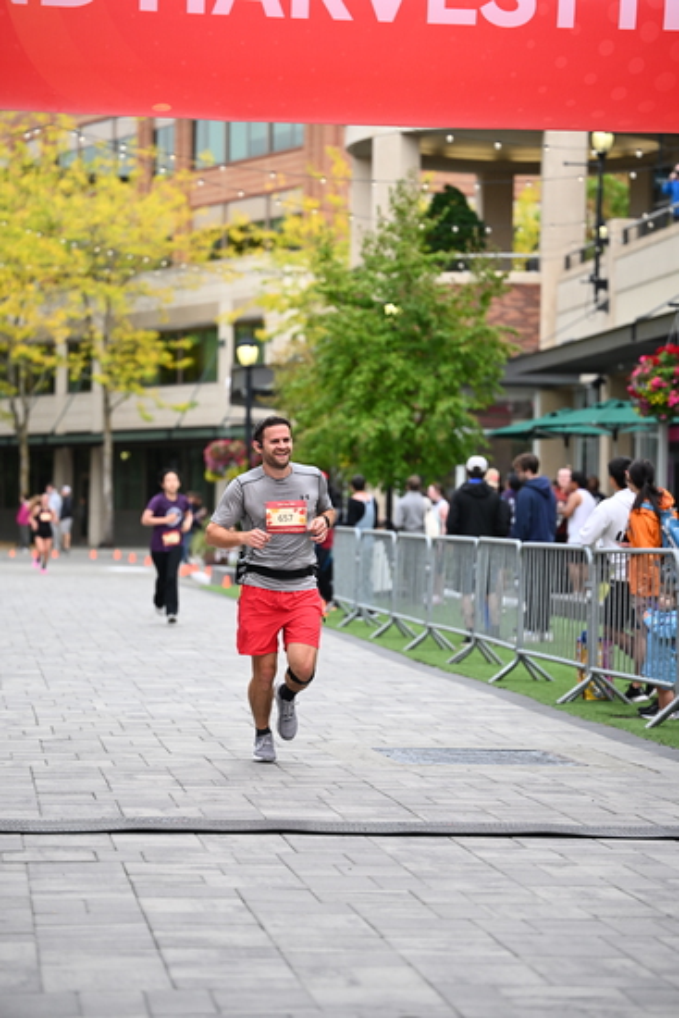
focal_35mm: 96
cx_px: 340
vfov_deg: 21.2
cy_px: 509
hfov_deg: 14.3
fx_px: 2714
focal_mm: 96
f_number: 2.8
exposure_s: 1/2000
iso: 640
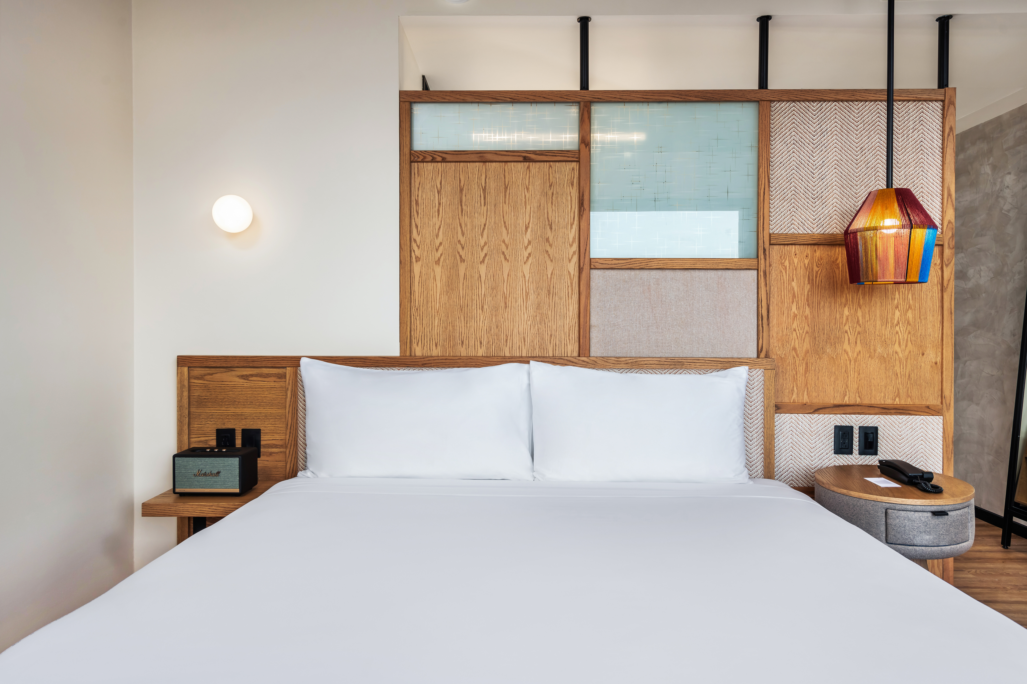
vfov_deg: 55.1
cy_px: 342
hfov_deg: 76.1
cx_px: 514
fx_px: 656
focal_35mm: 23
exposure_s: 1/80
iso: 400
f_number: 8
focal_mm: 23
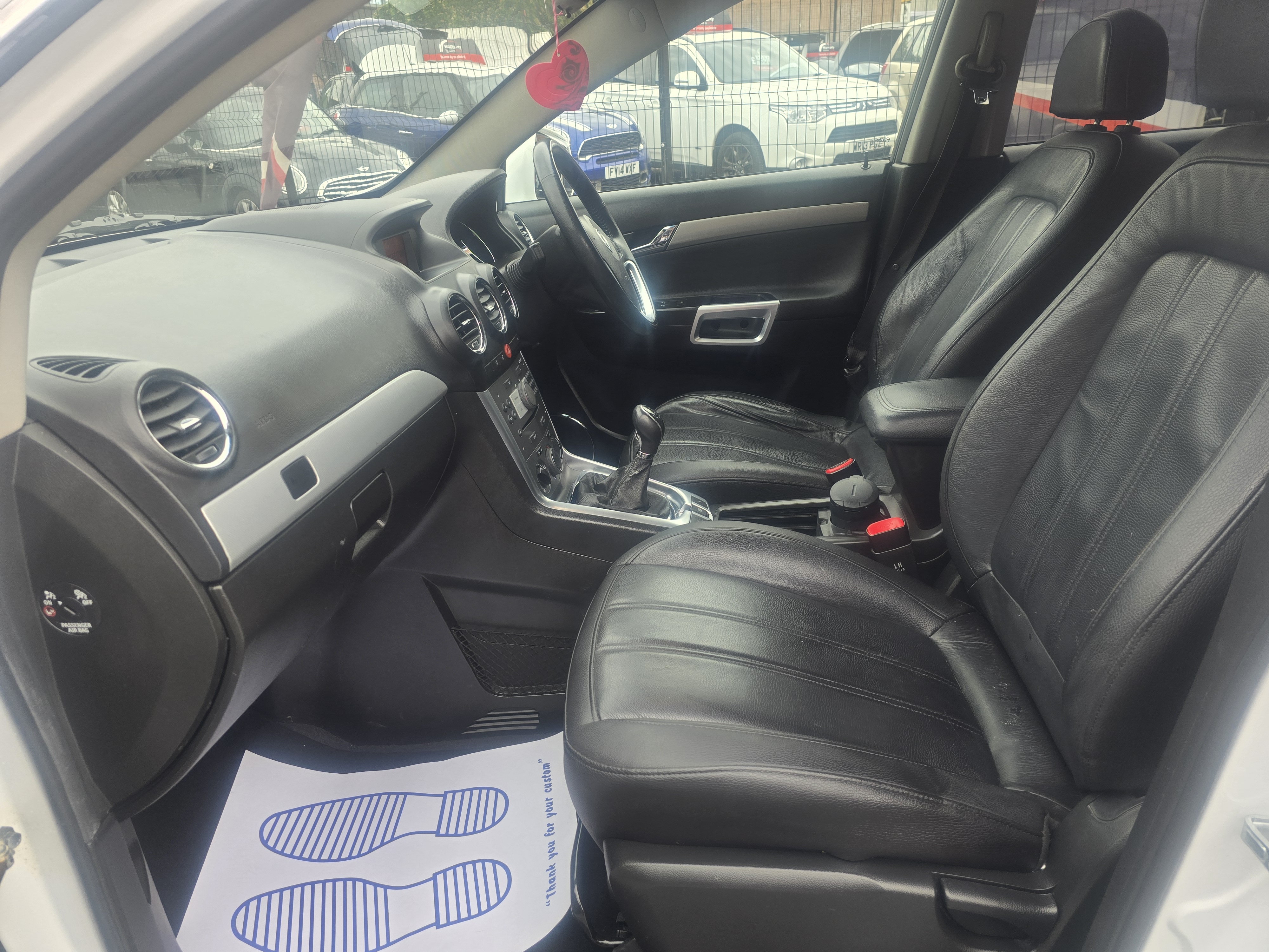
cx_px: 634
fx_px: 843
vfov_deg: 58.9
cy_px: 476
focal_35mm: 23
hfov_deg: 73.9
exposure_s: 1/180
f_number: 1.7
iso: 64
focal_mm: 6.3
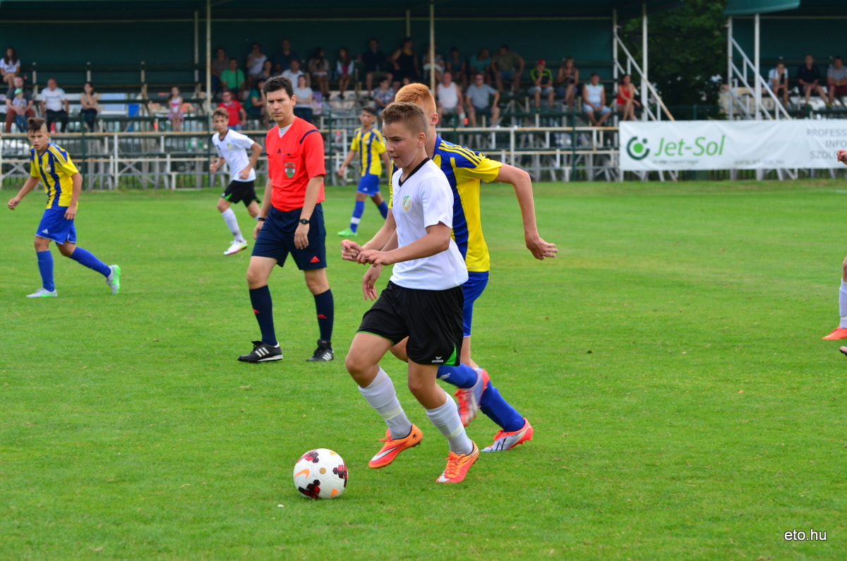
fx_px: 3522
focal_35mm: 150
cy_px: 280
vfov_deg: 9.1
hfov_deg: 13.7
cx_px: 424
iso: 250
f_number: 5.6
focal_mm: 100
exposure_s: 1/500
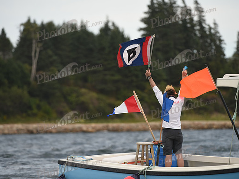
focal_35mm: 381
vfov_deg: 3.9
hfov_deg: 5.2
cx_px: 127
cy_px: 90
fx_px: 2631
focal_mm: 350
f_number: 4.5
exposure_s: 1/1000
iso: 250
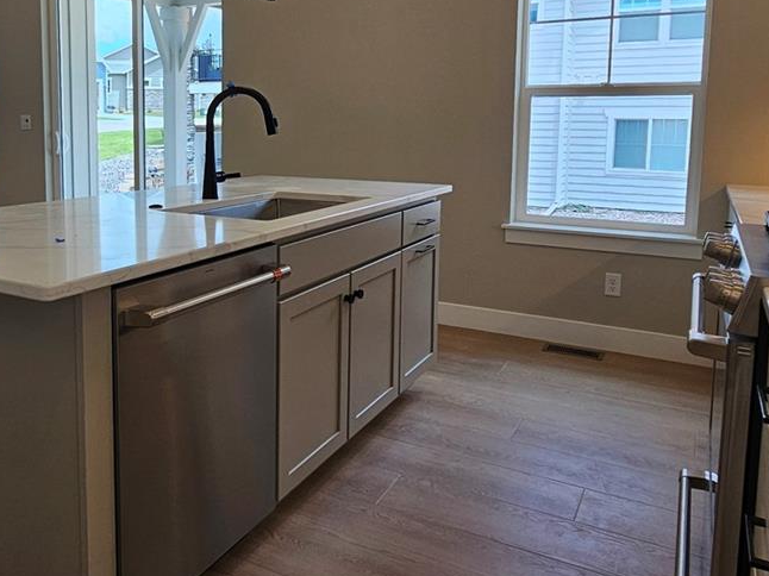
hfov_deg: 60.6
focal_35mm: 29
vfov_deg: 47.3
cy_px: 187
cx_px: 273
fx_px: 644
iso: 50
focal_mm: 2.2
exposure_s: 1/211
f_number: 2.2
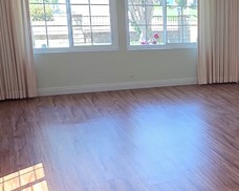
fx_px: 403
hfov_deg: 29.5
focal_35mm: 57
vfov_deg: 26.6
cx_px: 268
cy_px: 111
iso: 125
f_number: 1.9
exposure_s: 1/120
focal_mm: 2.2
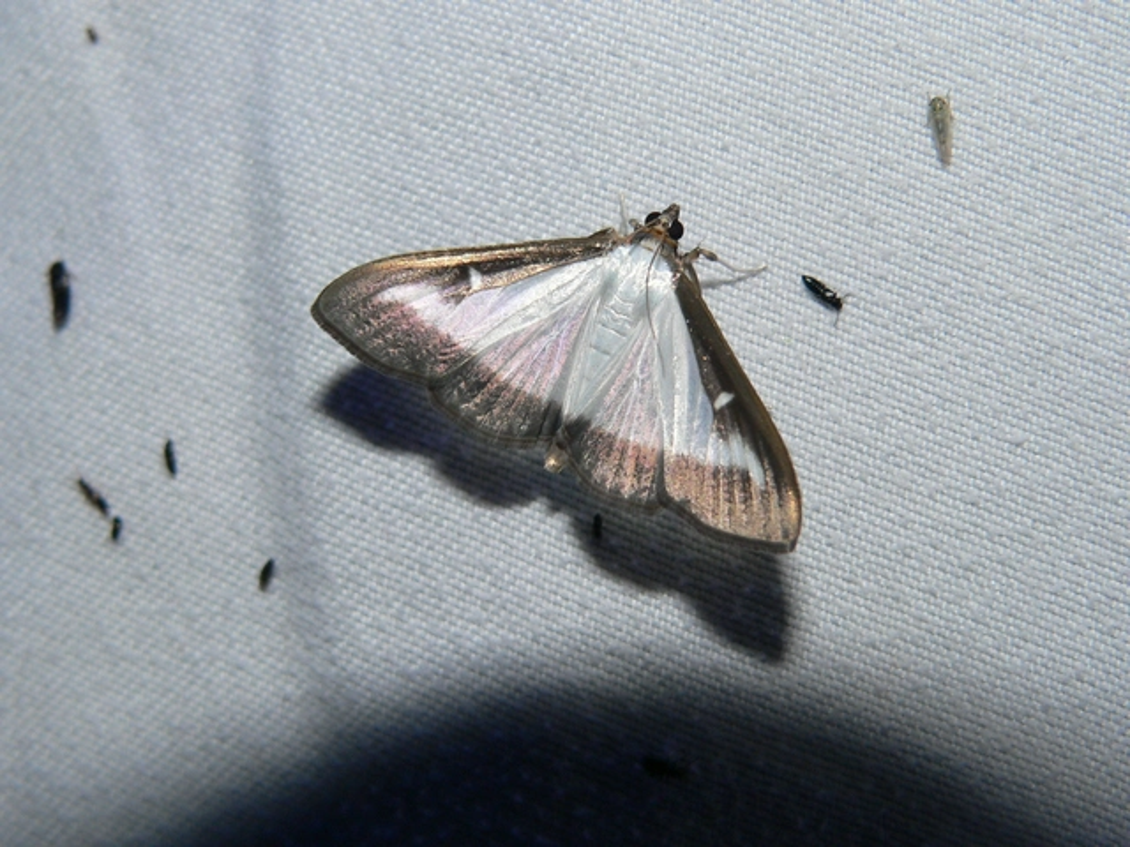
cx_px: 565
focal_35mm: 72
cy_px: 424
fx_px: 2350
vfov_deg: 20.4
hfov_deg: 27.0
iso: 100
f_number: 4
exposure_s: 1/60
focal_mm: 12
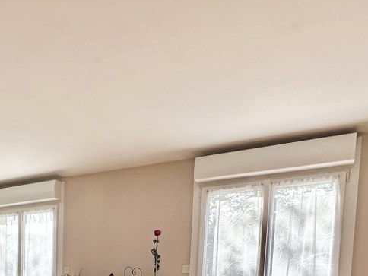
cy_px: 325
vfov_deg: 32.5
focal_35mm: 37
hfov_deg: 47.9
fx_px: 393
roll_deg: -2.2
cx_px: 85
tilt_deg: -4.6
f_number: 2.2
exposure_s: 1/231
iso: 40
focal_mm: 2.22
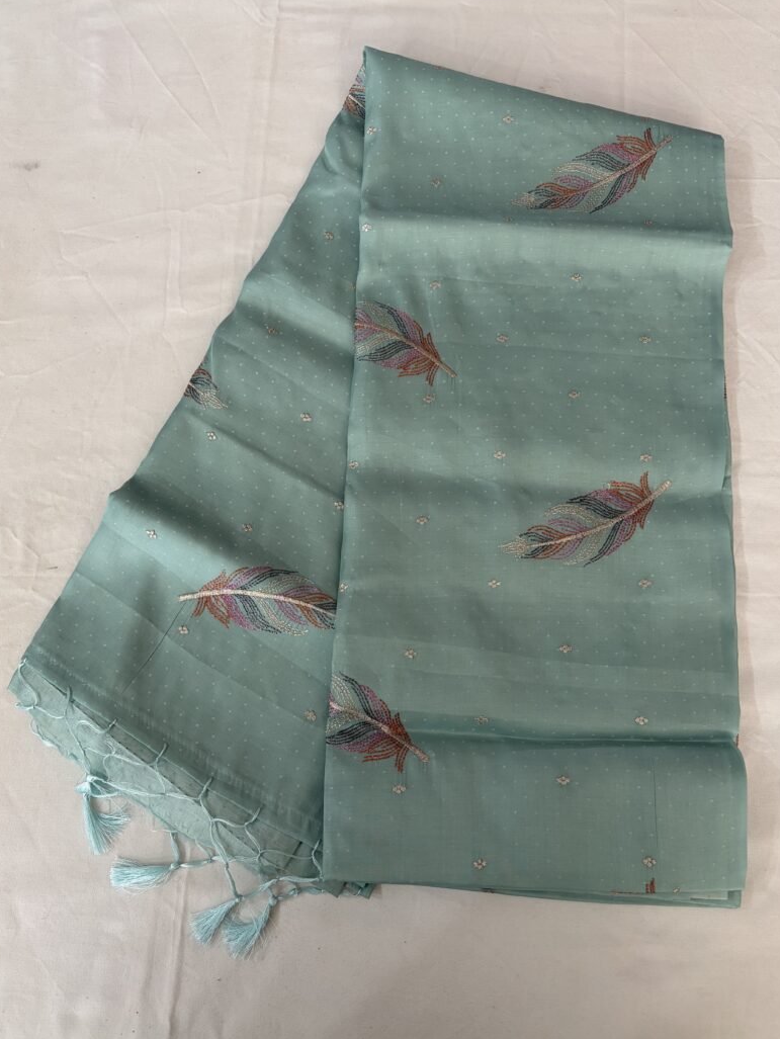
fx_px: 811
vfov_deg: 65.3
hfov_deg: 51.4
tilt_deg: -75.6
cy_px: 512
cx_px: 381
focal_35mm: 27
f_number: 1.6
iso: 100
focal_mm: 5.96
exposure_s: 1/50
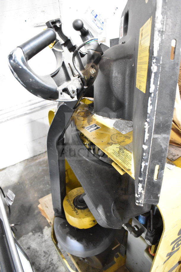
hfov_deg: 47.9
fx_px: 204
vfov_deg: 67.4
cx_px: 90
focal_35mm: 27
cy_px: 136
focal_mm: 18
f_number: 4.5
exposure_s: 1/100
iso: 6400
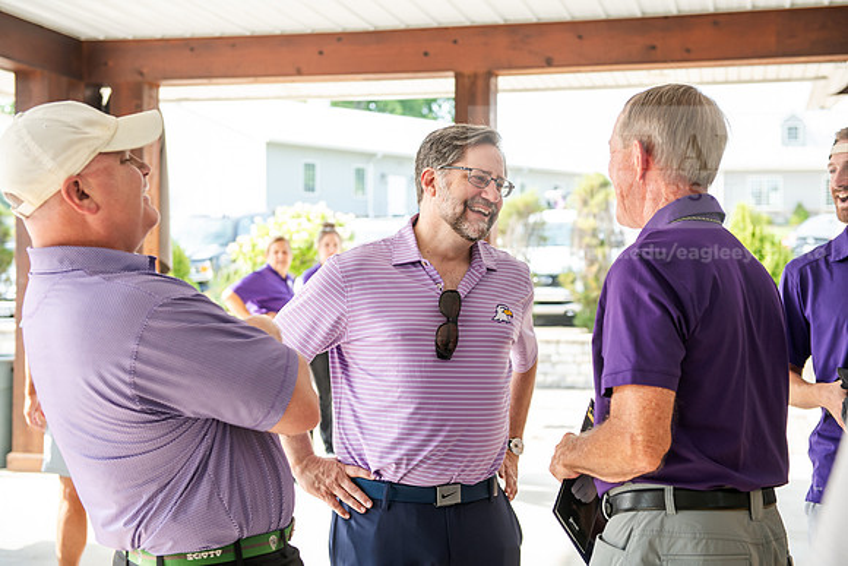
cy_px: 283
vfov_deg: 26.0
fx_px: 1225
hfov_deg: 38.2
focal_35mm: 52
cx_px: 424
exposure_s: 1/250
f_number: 3.5
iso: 320
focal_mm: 52
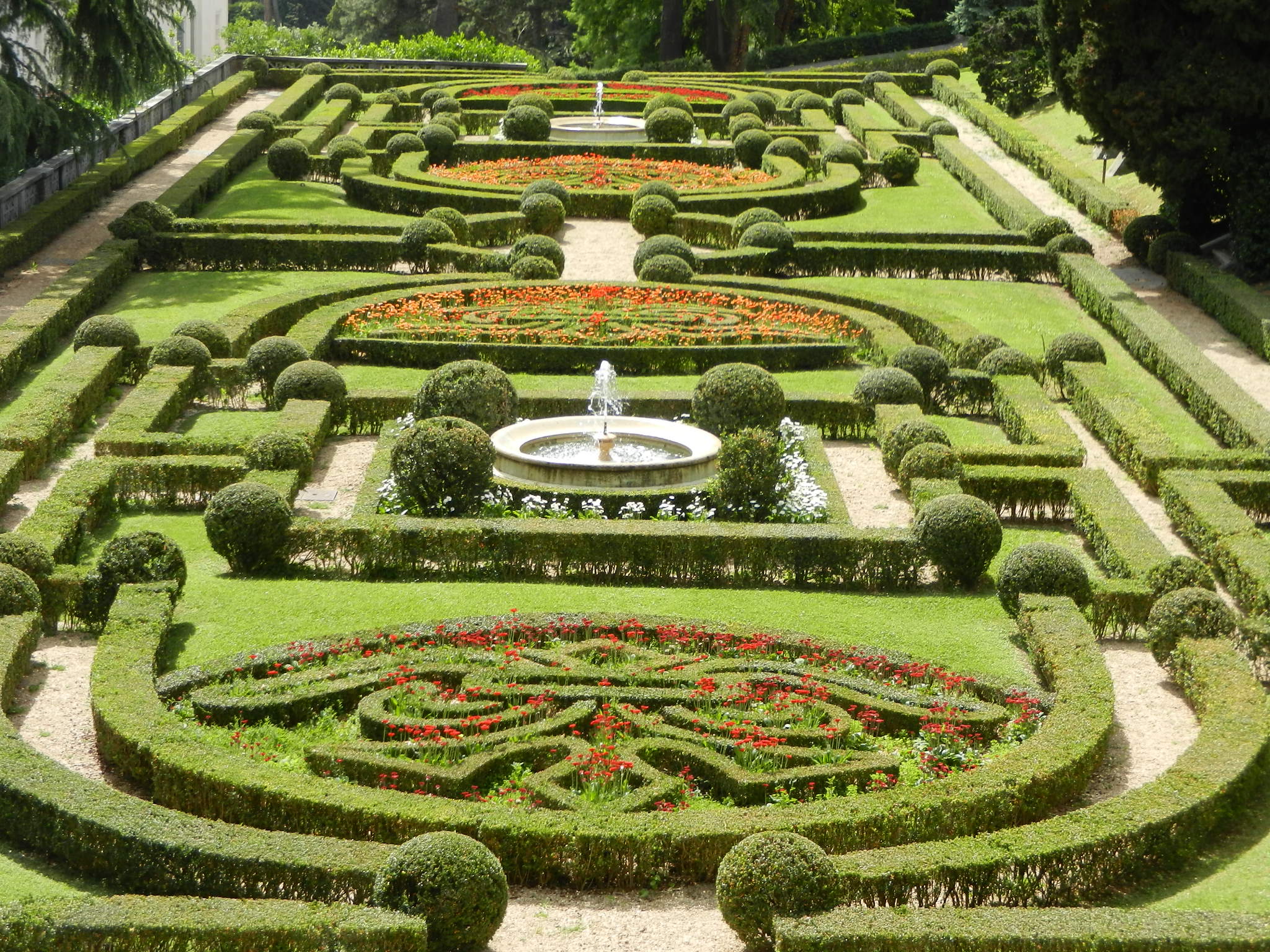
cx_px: 635
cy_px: 476
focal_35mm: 78
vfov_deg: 18.9
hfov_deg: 25.0
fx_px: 2862
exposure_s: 1/320
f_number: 4.8
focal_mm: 14.1
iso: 160
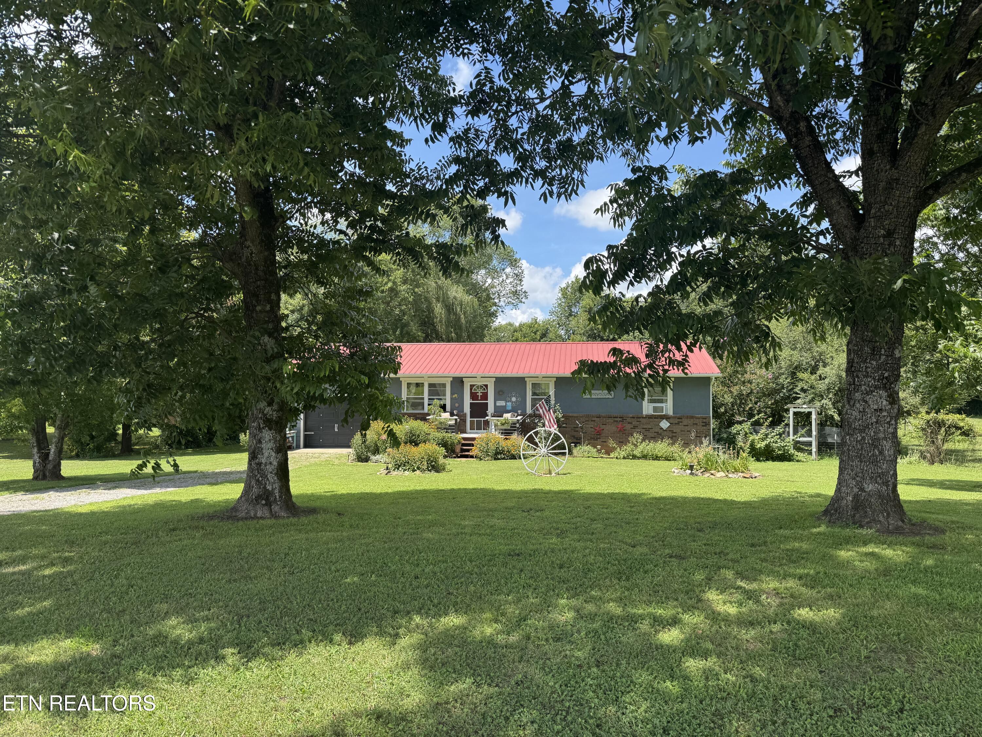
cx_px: 491
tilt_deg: -0.1
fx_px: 681
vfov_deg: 56.8
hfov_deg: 71.6
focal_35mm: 24
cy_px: 368
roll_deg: -1.0
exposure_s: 1/1524
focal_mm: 6.76
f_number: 1.78
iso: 80
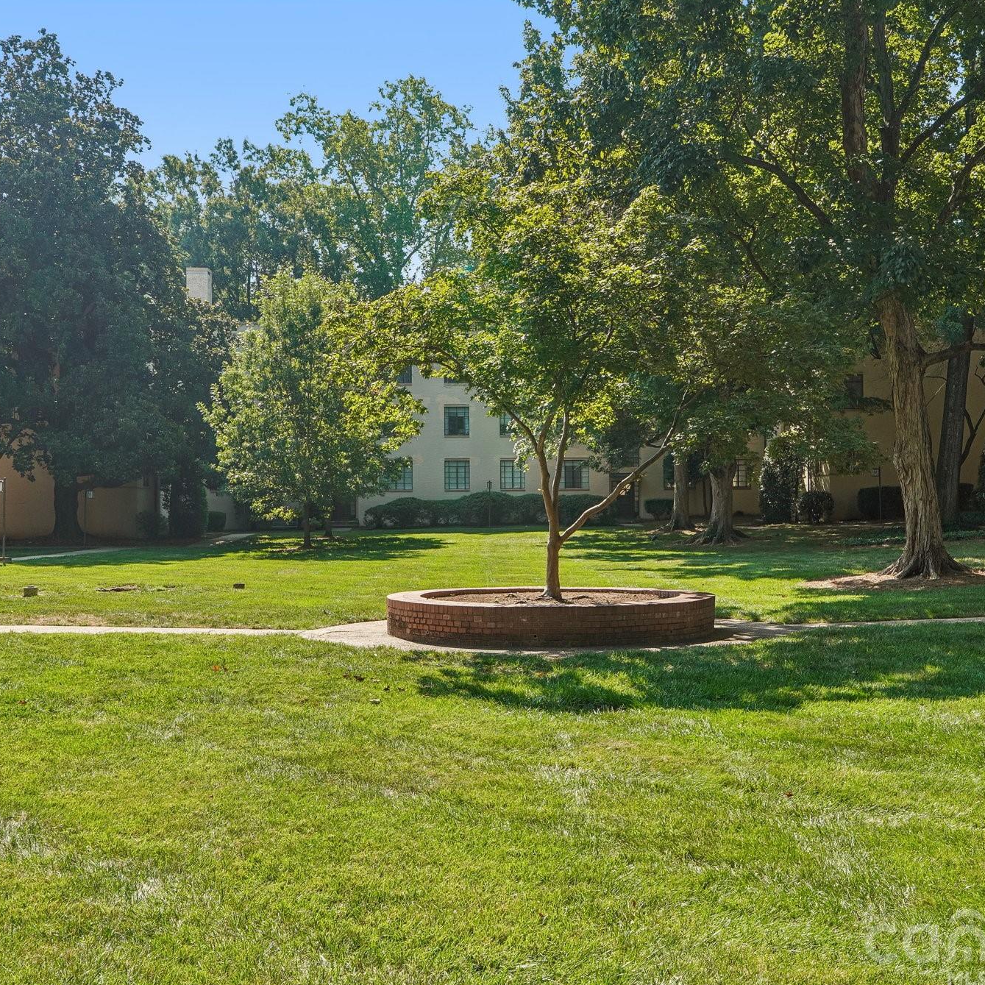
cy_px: 497
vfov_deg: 42.8
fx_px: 1256
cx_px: 554
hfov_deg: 42.8
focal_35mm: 39
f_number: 8
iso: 100
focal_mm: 20
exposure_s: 1/45
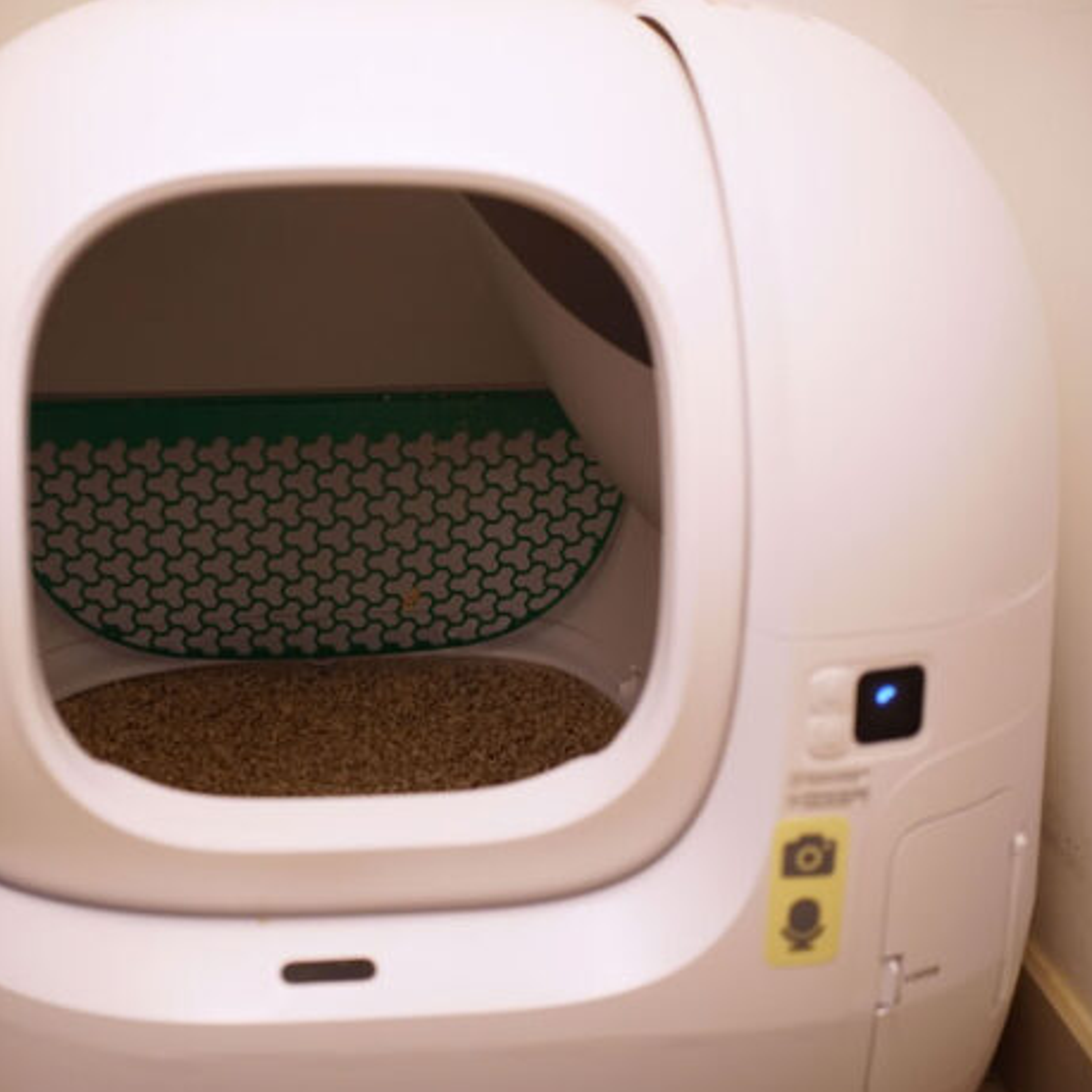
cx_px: 427
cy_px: 553
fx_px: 1736
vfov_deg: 34.9
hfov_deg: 34.8
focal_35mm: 49
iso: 400
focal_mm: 25
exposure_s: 1/40
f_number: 1.7
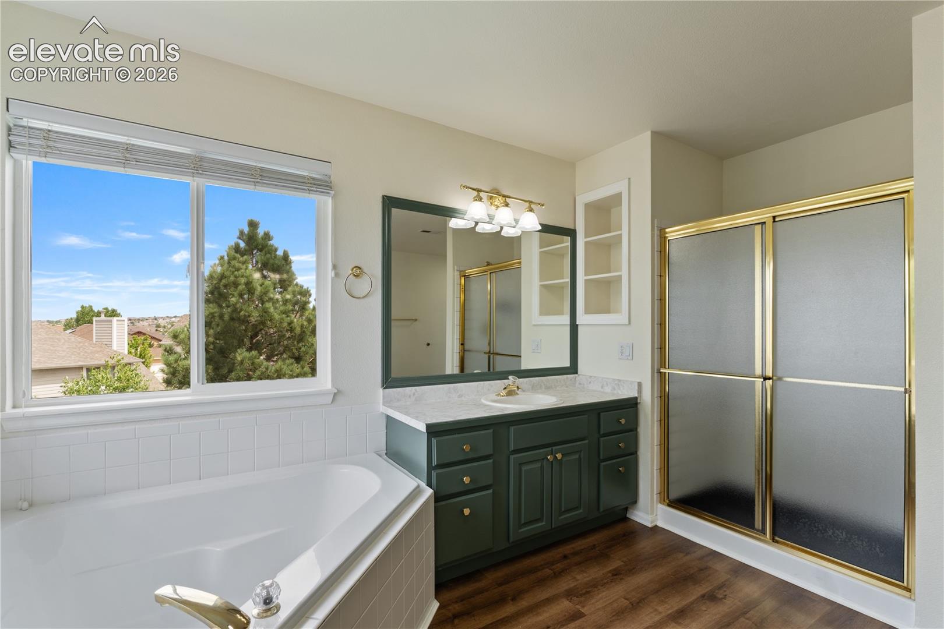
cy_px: 314
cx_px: 472
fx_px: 429
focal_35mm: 16
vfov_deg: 72.6
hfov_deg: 95.5
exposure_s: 1/8
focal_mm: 10.9
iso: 125
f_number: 9
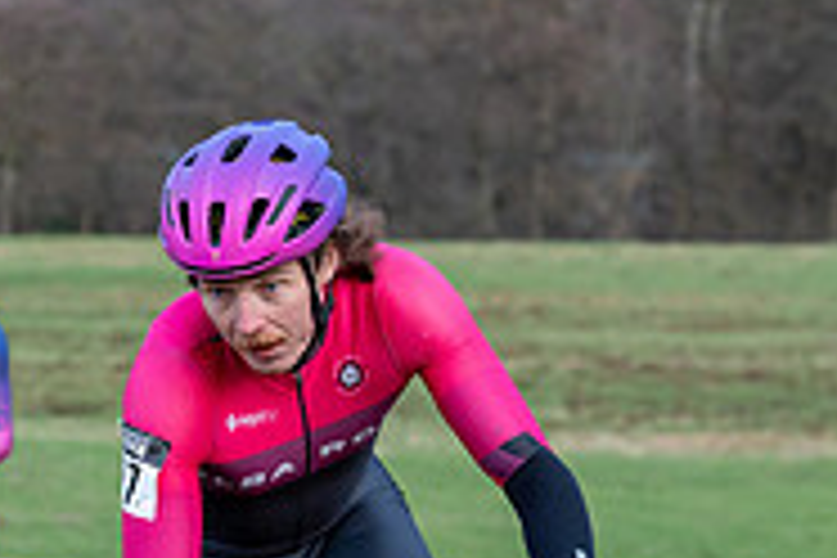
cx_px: 90
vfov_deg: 6.1
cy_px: 412
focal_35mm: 226
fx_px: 5254
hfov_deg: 9.1
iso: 2000
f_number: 4
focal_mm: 70
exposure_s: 1/1000
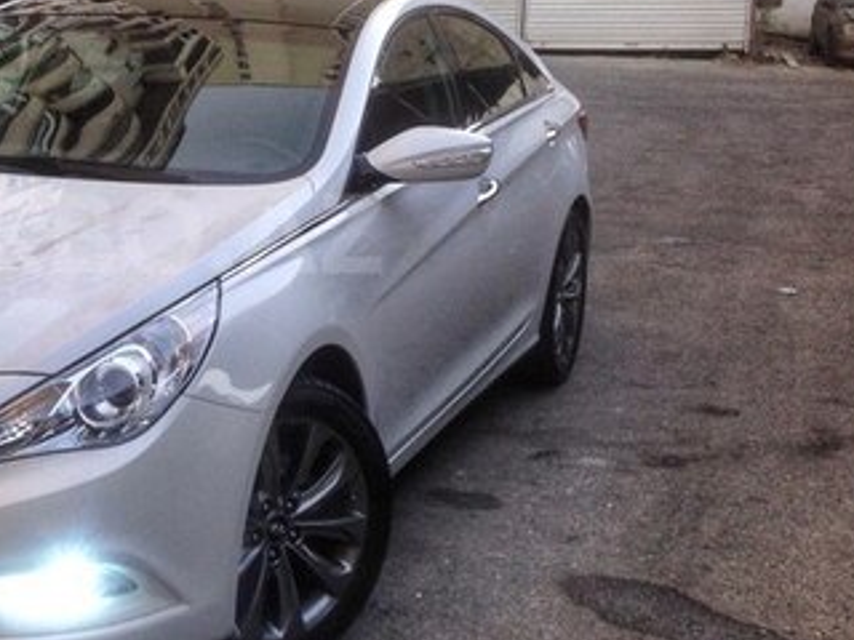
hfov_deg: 27.7
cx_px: 109
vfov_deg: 21.6
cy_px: 233
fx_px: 1678
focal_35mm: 68
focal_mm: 4.12
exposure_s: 1/120
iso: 50
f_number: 2.4
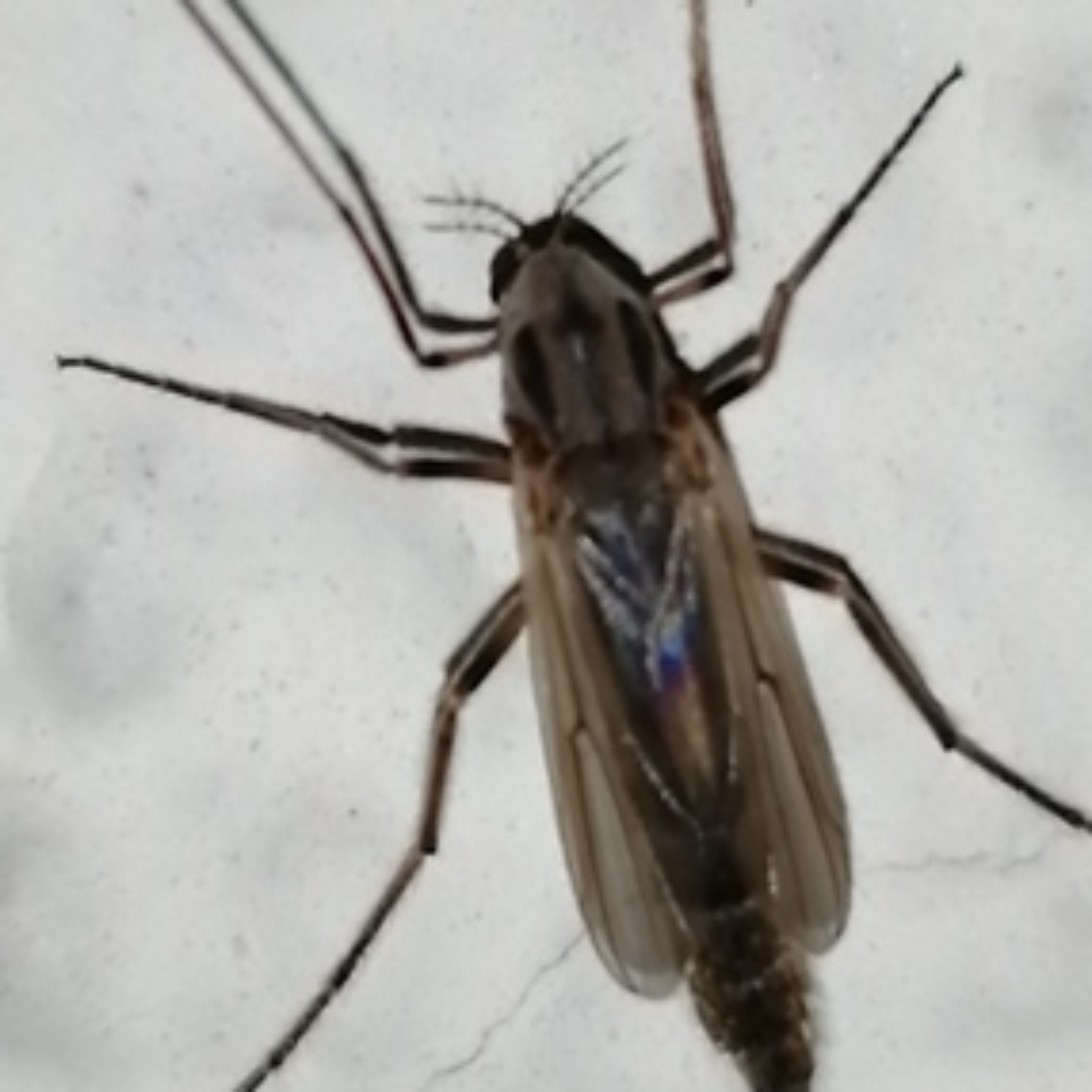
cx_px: 657
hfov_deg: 8.5
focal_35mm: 206
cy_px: 325
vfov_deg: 8.5
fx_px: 7352
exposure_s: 1/180
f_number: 1.8
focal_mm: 3.46
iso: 50
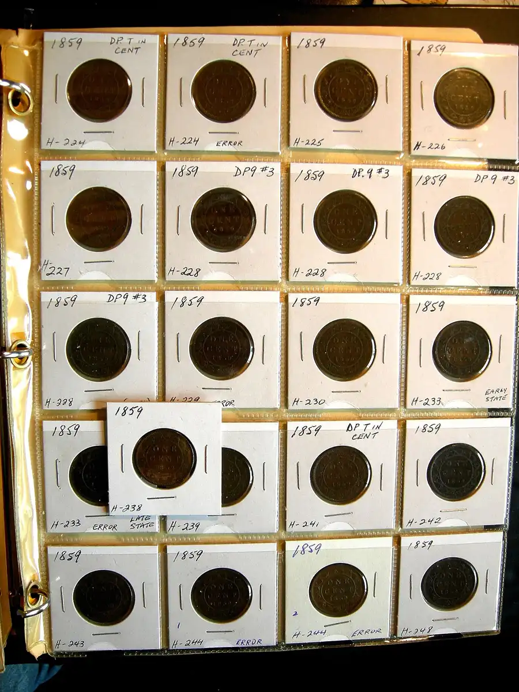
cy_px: 346
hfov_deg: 39.7
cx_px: 260
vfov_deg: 51.4
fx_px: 720
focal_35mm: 36
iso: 64
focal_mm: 7.5
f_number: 2.7
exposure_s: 1/36.2
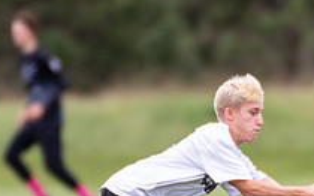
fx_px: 18209
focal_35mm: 2129
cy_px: 131
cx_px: 260
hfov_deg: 1.0
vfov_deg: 0.6
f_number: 4
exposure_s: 1/1000
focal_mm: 400
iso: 500
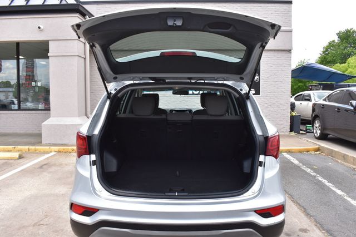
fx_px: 311
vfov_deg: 41.7
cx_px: 178
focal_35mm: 32
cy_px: 118
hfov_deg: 59.5
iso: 400
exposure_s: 1/200
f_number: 10
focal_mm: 21
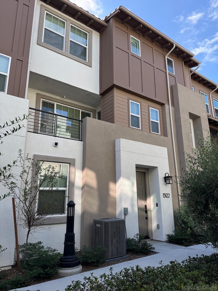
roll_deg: +1.0
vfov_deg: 71.6
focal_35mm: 24
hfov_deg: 56.8
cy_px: 146
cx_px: 109
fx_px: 202
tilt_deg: +15.1
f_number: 1.78
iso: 80
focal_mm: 6.76
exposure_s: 1/925
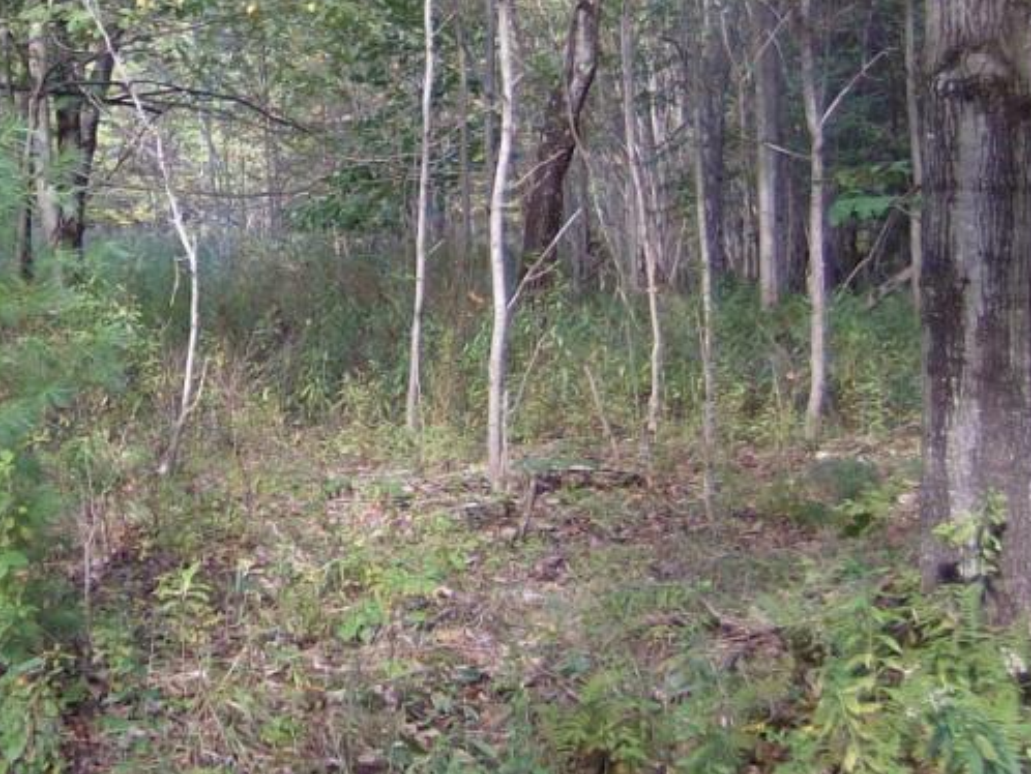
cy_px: 161
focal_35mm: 74
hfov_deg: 25.3
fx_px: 2205
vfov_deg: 19.7
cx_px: 60
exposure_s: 1/75.7
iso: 100
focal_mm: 6
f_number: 2.8
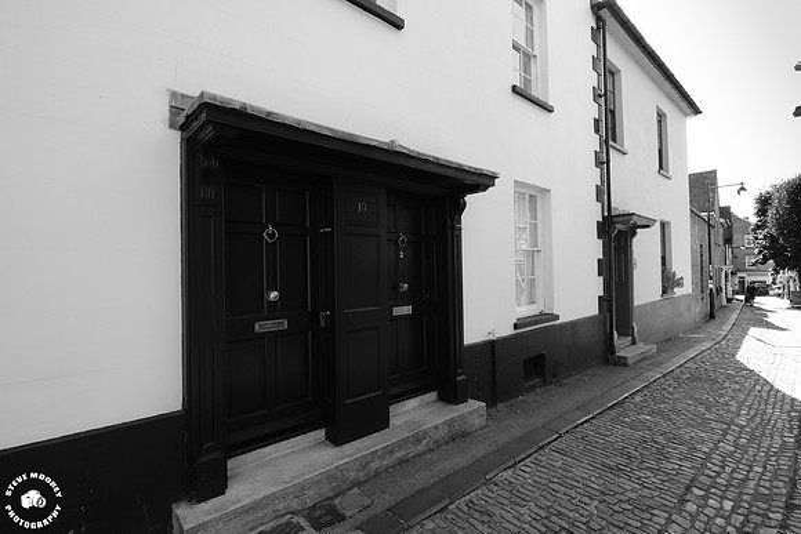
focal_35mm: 17
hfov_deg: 93.3
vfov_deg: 70.5
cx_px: 400
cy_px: 267
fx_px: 378
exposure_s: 1/125
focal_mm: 11
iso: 640
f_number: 9
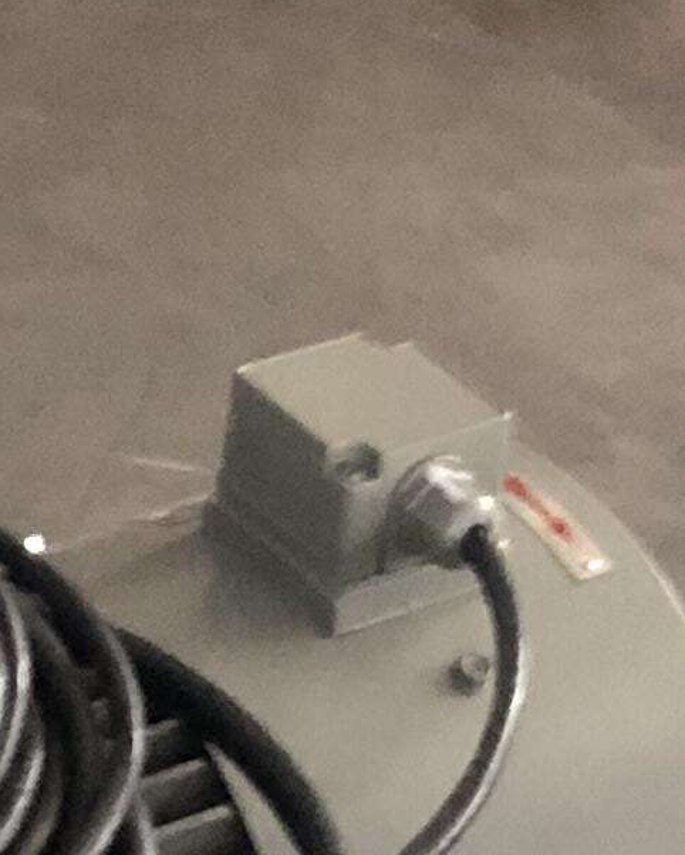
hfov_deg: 8.4
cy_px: 2071
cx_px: -14
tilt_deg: -50.2
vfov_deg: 9.4
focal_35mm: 183
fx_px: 4635
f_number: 1.8
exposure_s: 1/4
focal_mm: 3.99
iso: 125
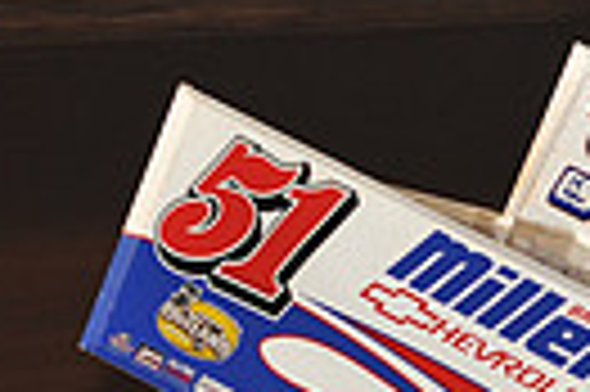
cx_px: 554
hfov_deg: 4.1
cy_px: 626
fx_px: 8135
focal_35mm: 497
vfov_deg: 2.8
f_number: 6.3
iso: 800
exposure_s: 1/320
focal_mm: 112
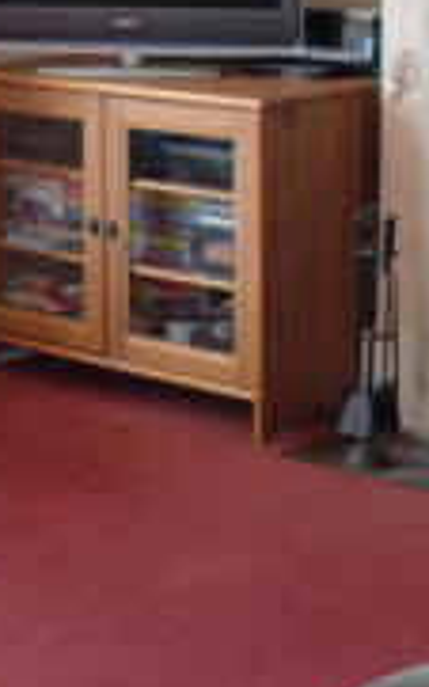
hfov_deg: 10.5
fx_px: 2303
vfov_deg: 16.8
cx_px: -101
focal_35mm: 123
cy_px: 78
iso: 200
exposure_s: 1/60
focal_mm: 6.3
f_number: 2.8
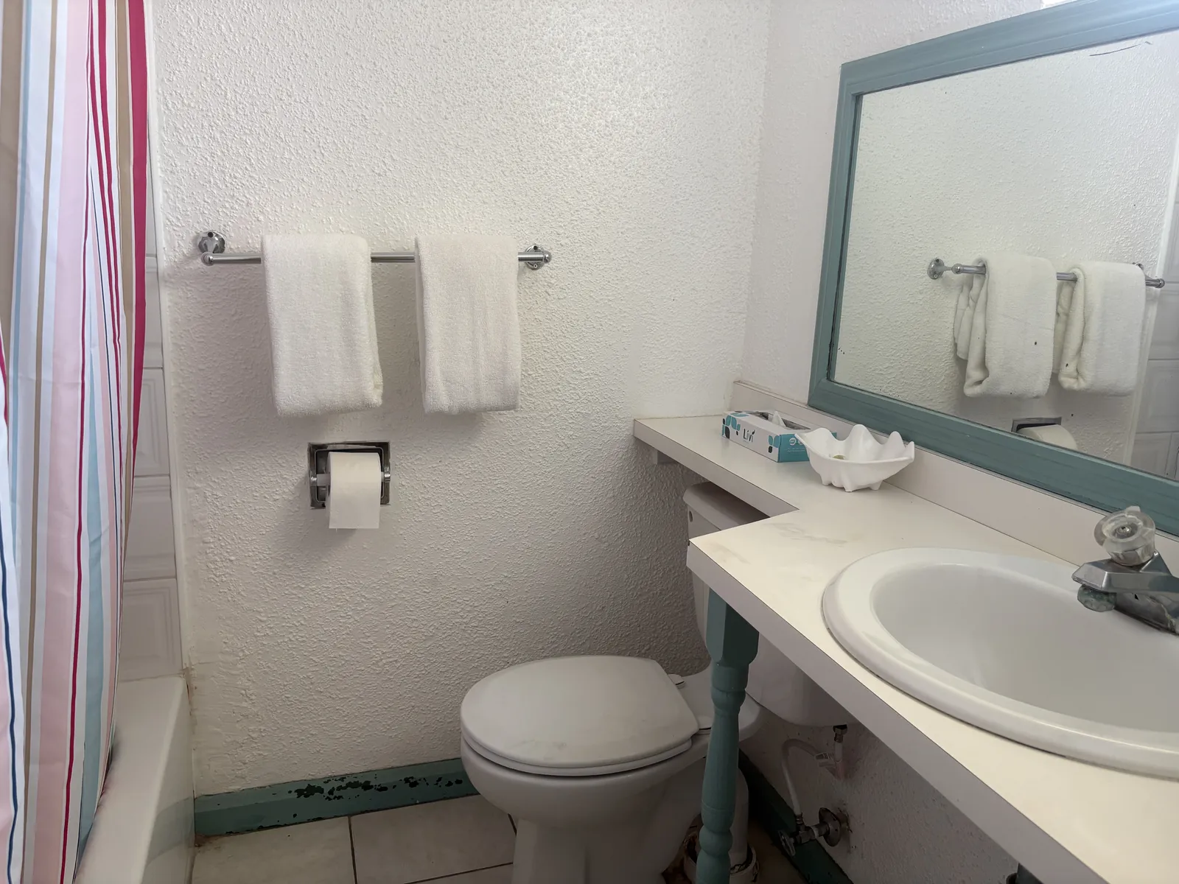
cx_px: 590
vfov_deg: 53.1
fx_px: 886
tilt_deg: -12.3
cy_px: 442
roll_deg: -2.2
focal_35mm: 26
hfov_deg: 67.3
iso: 125
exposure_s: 1/110
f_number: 1.6
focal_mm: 5.96
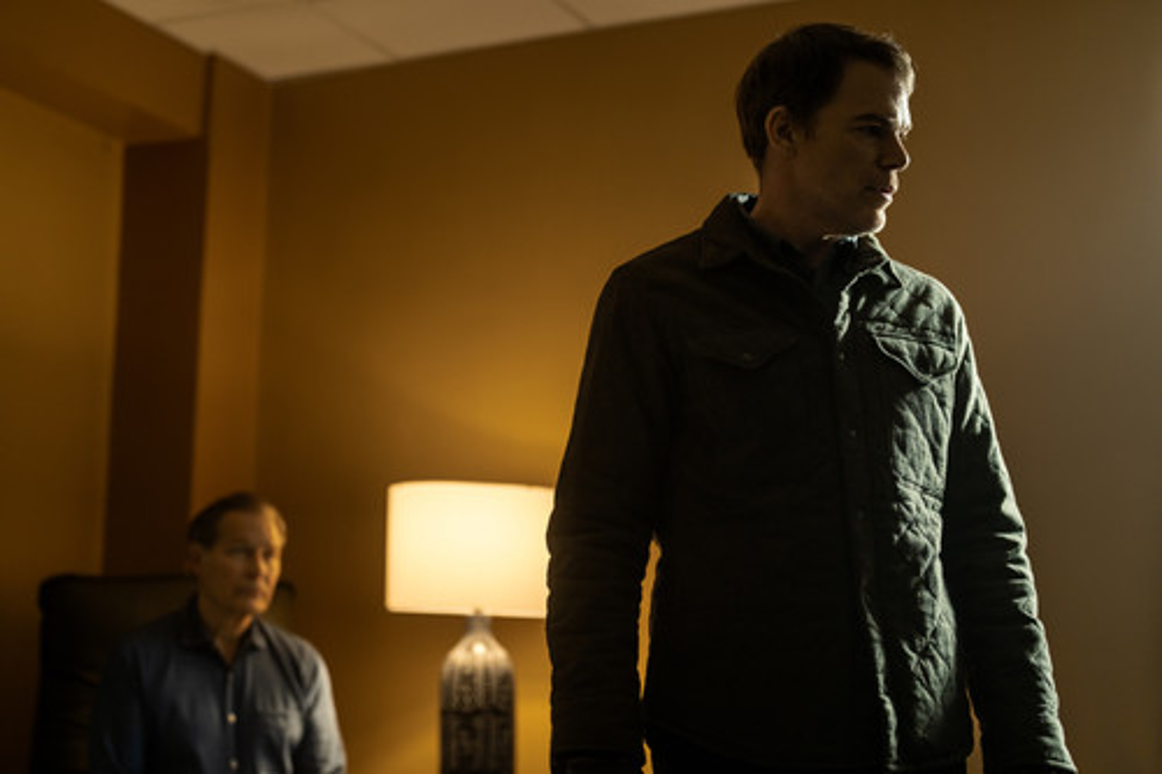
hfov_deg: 39.6
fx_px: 1613
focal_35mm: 50
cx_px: 581
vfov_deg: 27.0
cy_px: 387
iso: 800
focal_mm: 50
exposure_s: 1/250
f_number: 2
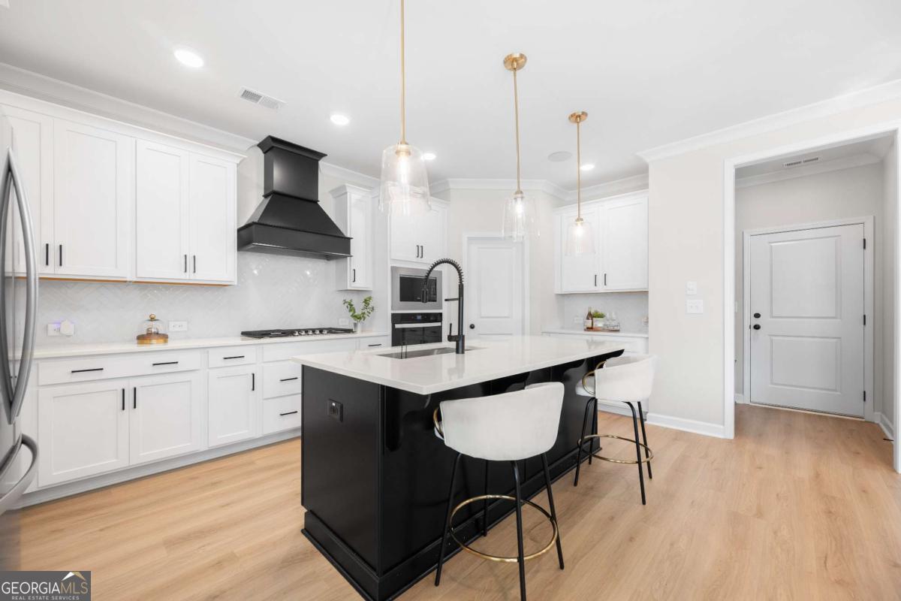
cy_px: 300
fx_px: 350
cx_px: 450
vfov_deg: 81.2
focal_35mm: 14
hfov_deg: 104.3
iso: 800
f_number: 6.3
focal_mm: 14
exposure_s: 1/15
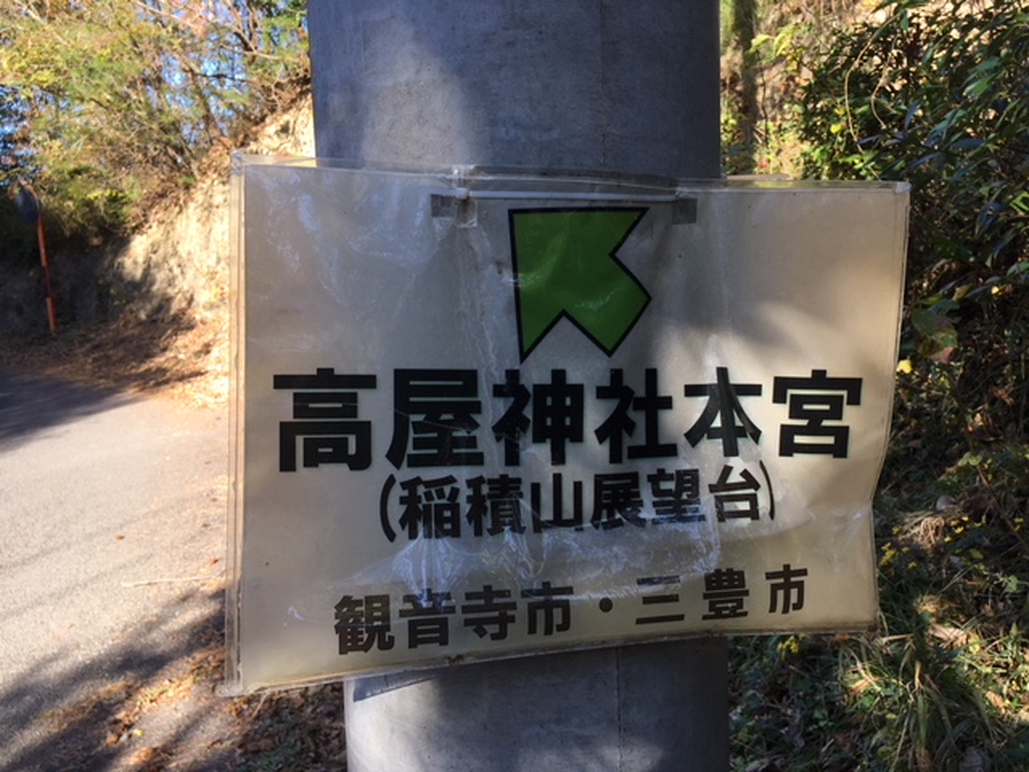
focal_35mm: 29
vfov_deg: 48.2
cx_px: 514
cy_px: 386
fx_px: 862
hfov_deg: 61.7
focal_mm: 4.15
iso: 25
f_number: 2.2
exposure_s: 1/289
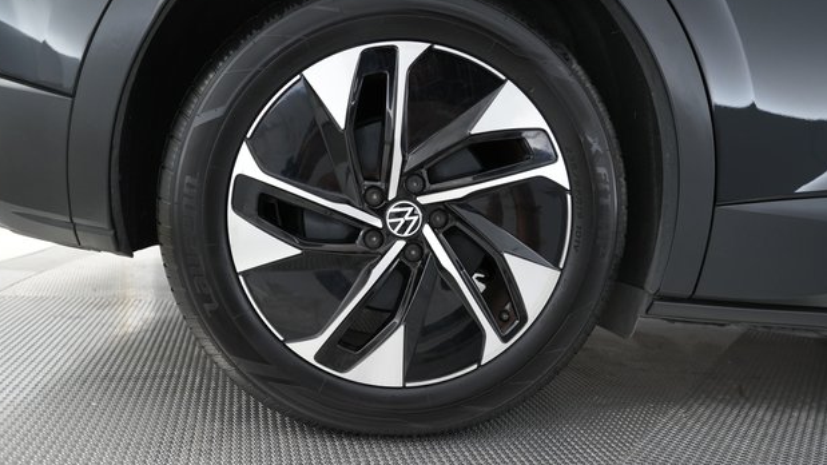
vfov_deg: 44.4
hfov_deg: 71.9
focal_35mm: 26
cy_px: 243
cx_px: 407
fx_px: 570
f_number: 2.8
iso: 640
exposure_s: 1/30
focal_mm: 24
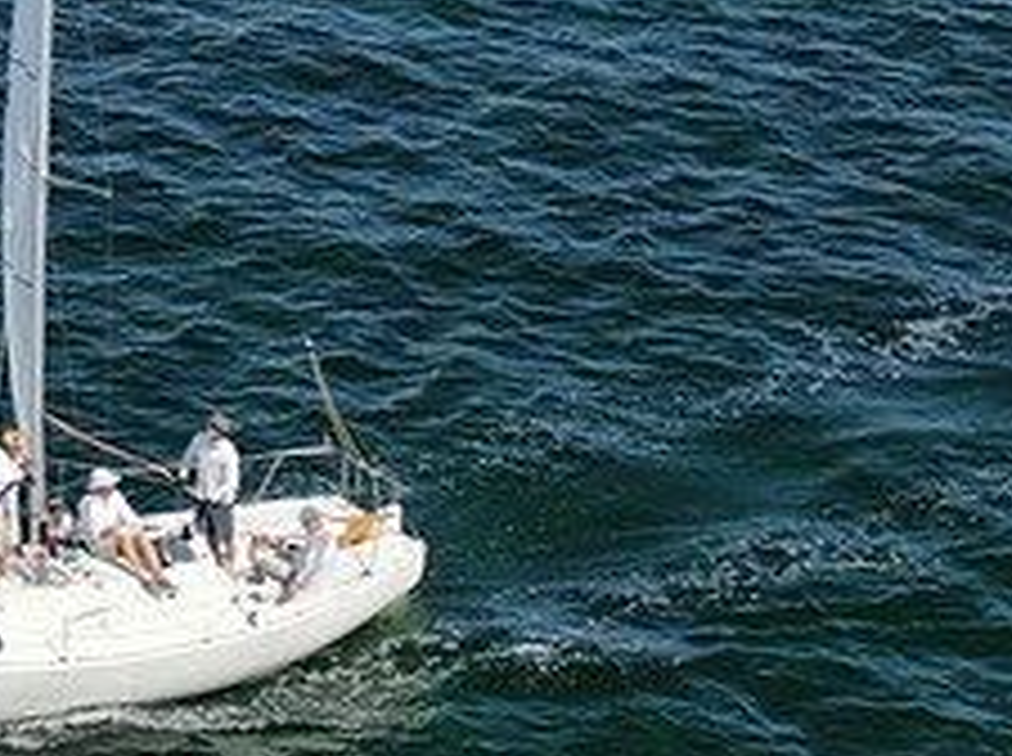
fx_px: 3619
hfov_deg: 15.5
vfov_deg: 11.8
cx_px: -90
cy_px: -20
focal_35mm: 124
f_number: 3.8
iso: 100
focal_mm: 8.6
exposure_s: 1/800
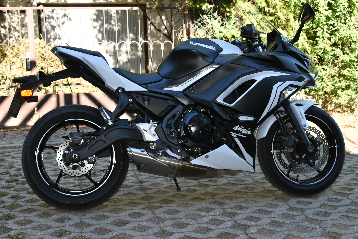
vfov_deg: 29.9
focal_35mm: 45
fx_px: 447
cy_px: 120
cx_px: 179
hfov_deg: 43.6
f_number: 5.6
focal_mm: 30
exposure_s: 1/125
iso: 160
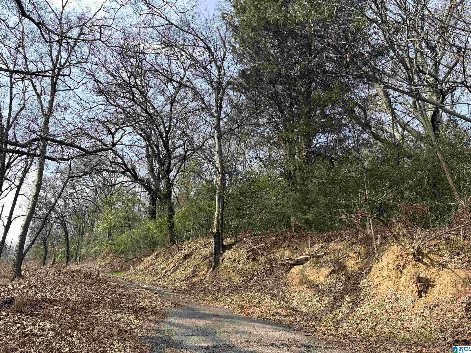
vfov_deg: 53.1
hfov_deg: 67.3
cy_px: 176
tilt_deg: +20.8
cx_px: 236
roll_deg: -4.6
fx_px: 354
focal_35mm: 26
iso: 50
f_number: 1.6
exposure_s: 1/1081
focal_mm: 5.96
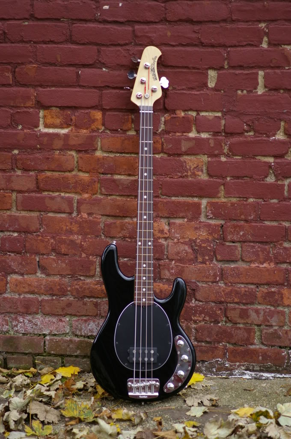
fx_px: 1276
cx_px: 146
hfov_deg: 13.0
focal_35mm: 105
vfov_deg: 19.5
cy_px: 220
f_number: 2.8
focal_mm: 70
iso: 400
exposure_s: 1/250
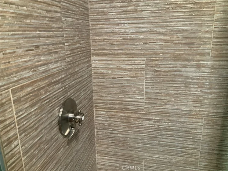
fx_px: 191
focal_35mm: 29
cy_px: 86
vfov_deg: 48.2
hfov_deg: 61.7
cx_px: 114
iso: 250
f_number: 1.8
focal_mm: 3
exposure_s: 1/60
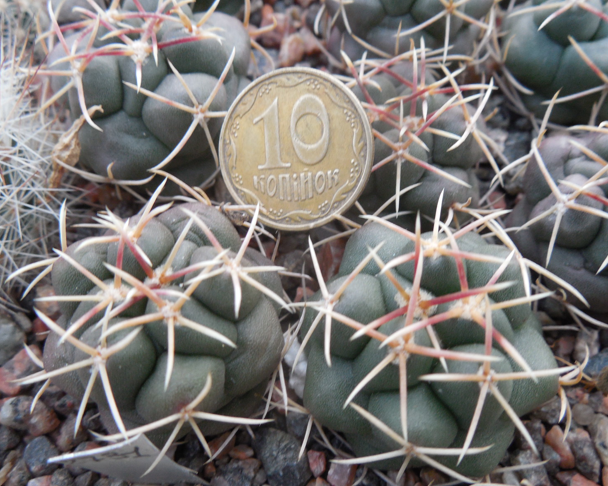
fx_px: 594
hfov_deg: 54.2
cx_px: 310
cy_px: 243
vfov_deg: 44.6
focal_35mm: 33
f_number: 3.6
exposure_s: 1/30
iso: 250
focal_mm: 5.6
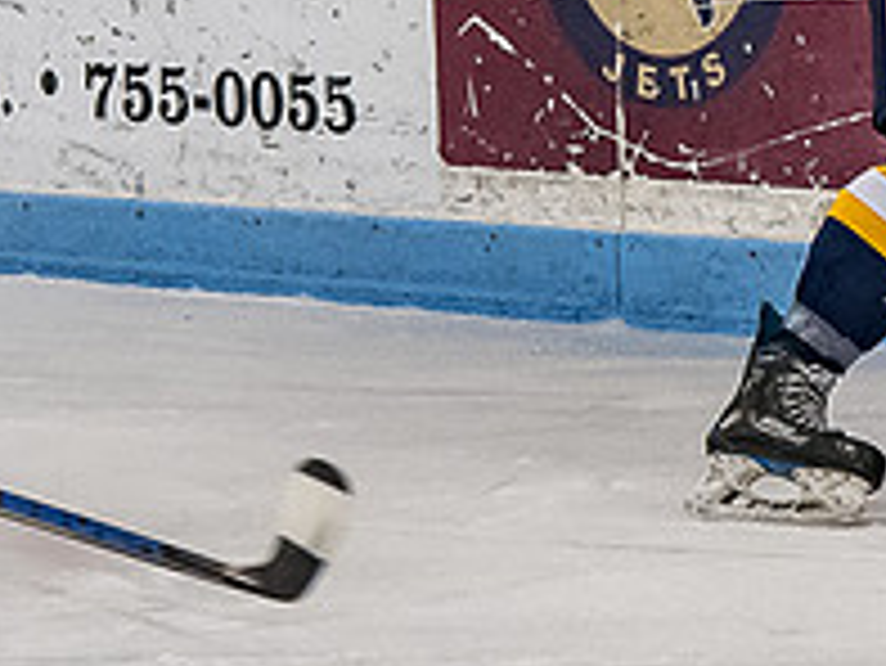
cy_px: -55
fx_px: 29785
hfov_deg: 1.7
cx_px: 953
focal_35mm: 1163
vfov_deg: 1.3
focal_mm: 155
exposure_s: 1/800
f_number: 3.2
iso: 1600
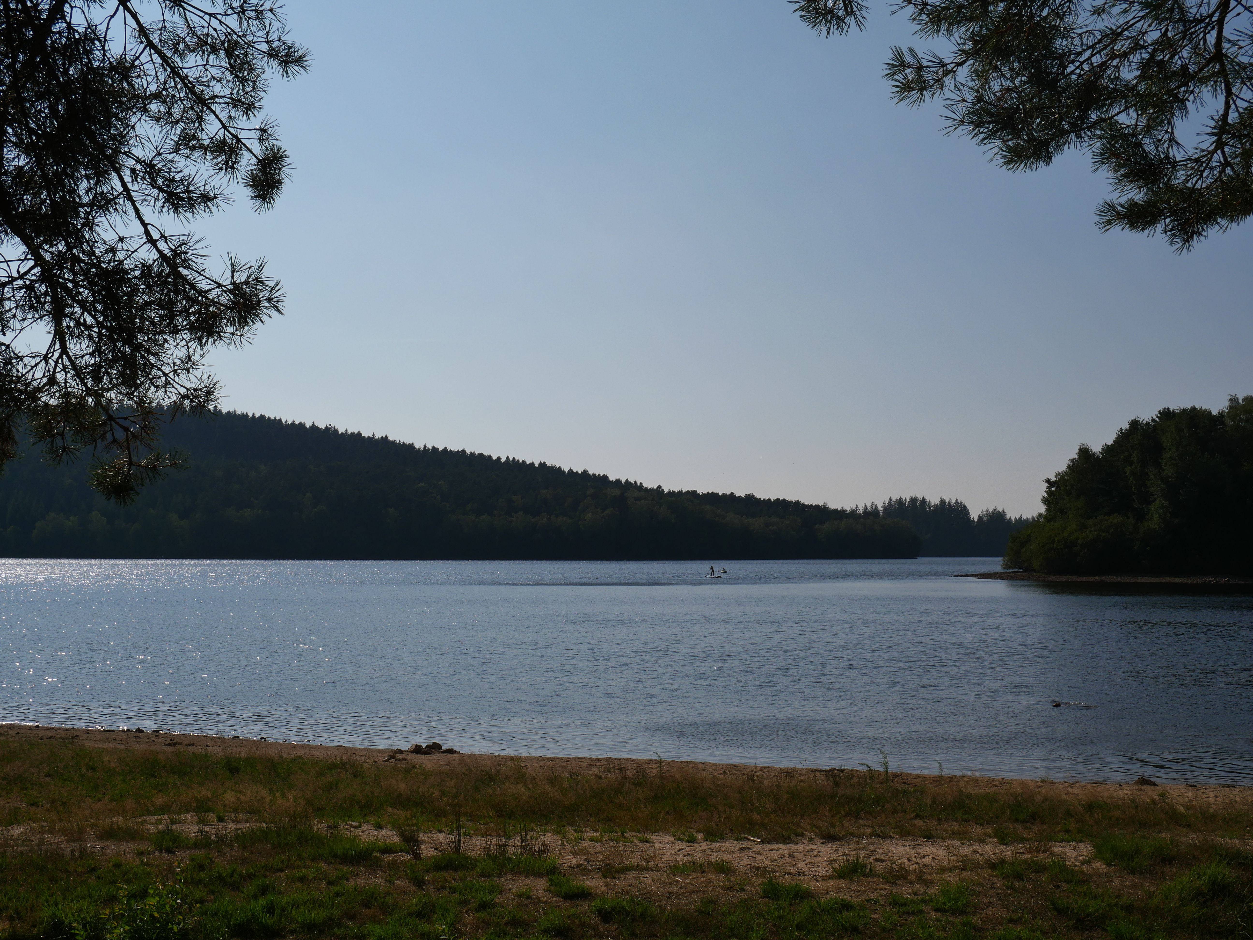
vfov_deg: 32.9
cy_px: 470
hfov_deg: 42.9
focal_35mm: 44
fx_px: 1593
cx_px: 626
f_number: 11
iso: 200
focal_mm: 22
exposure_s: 1/1300
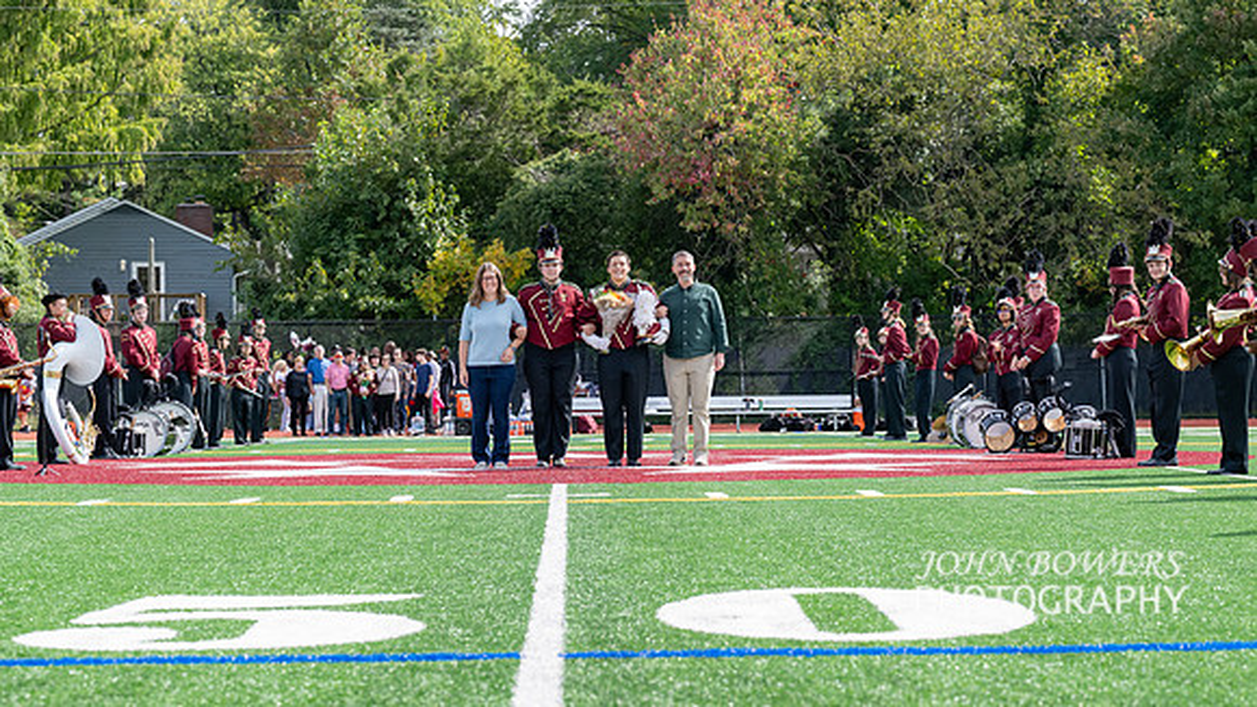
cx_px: 658
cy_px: 380
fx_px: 2746
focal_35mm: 82
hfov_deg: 25.8
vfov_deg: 14.7
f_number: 5.6
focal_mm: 71
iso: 450
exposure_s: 1/1000
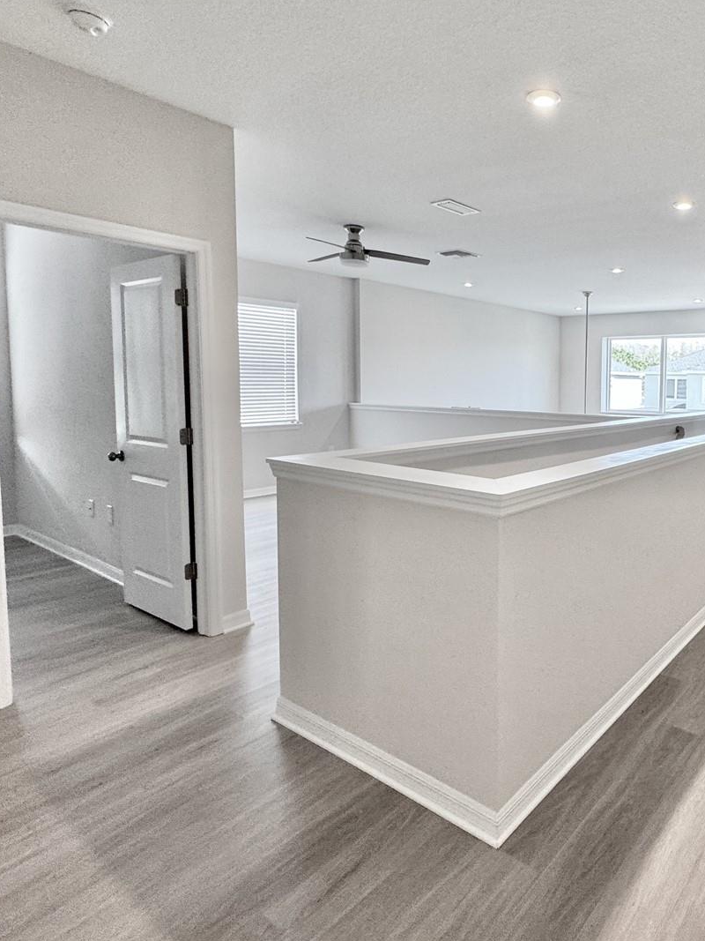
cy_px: 421
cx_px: 584
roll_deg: -1.2
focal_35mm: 21
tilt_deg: -3.6
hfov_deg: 57.6
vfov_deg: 78.7
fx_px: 570
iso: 125
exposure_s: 1/120
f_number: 2.2
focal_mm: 2.22
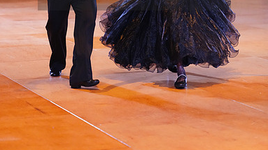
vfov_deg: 7.4
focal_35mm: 162
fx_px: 1151
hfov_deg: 13.3
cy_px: -13
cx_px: 135
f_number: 2.8
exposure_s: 1/400
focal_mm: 102
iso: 5000
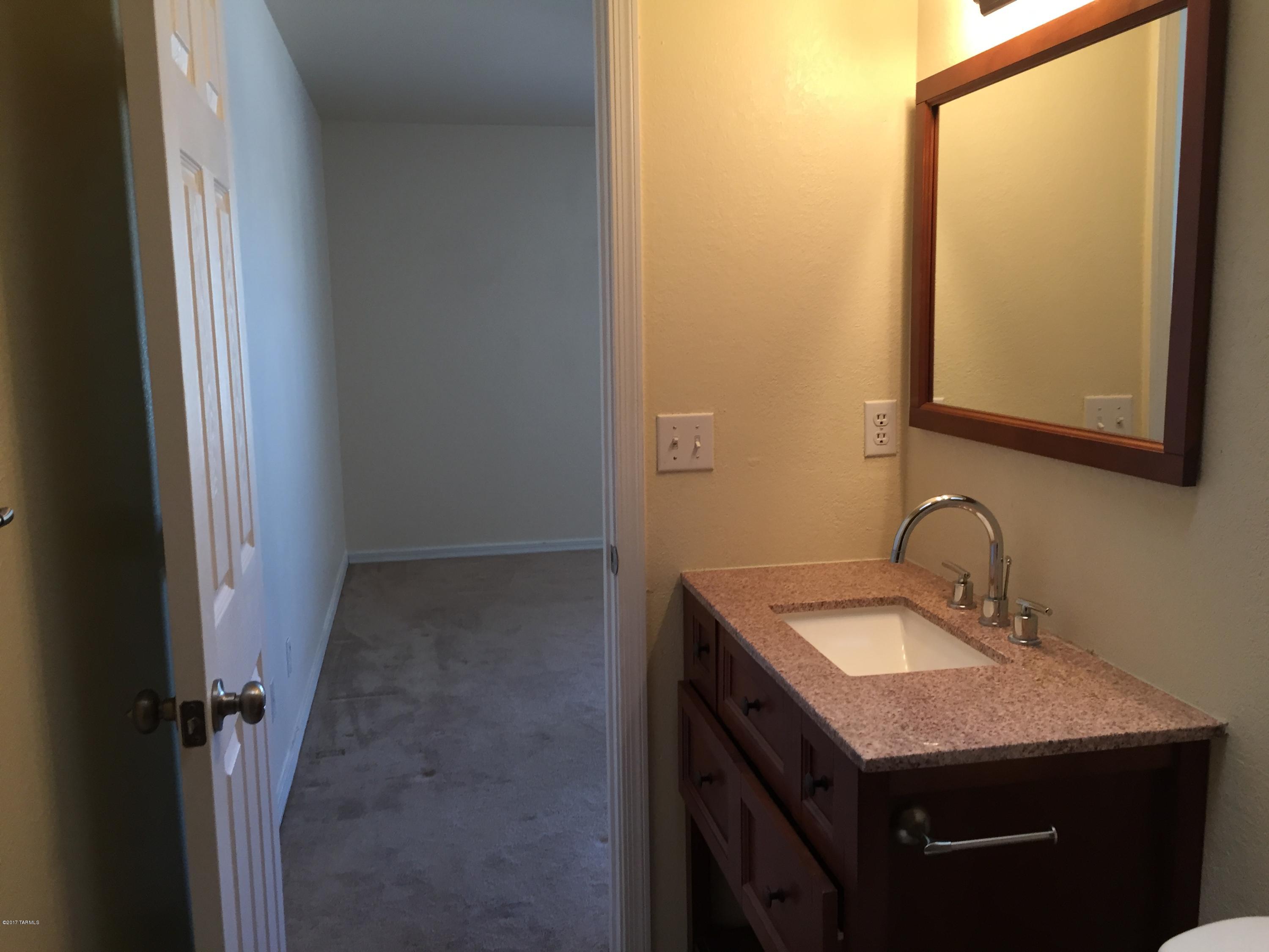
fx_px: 1063
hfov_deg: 61.7
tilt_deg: -10.0
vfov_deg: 48.2
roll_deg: +0.5
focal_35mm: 29
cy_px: 476
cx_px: 634
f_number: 2.2
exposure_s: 1/30
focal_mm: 4.15
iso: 80
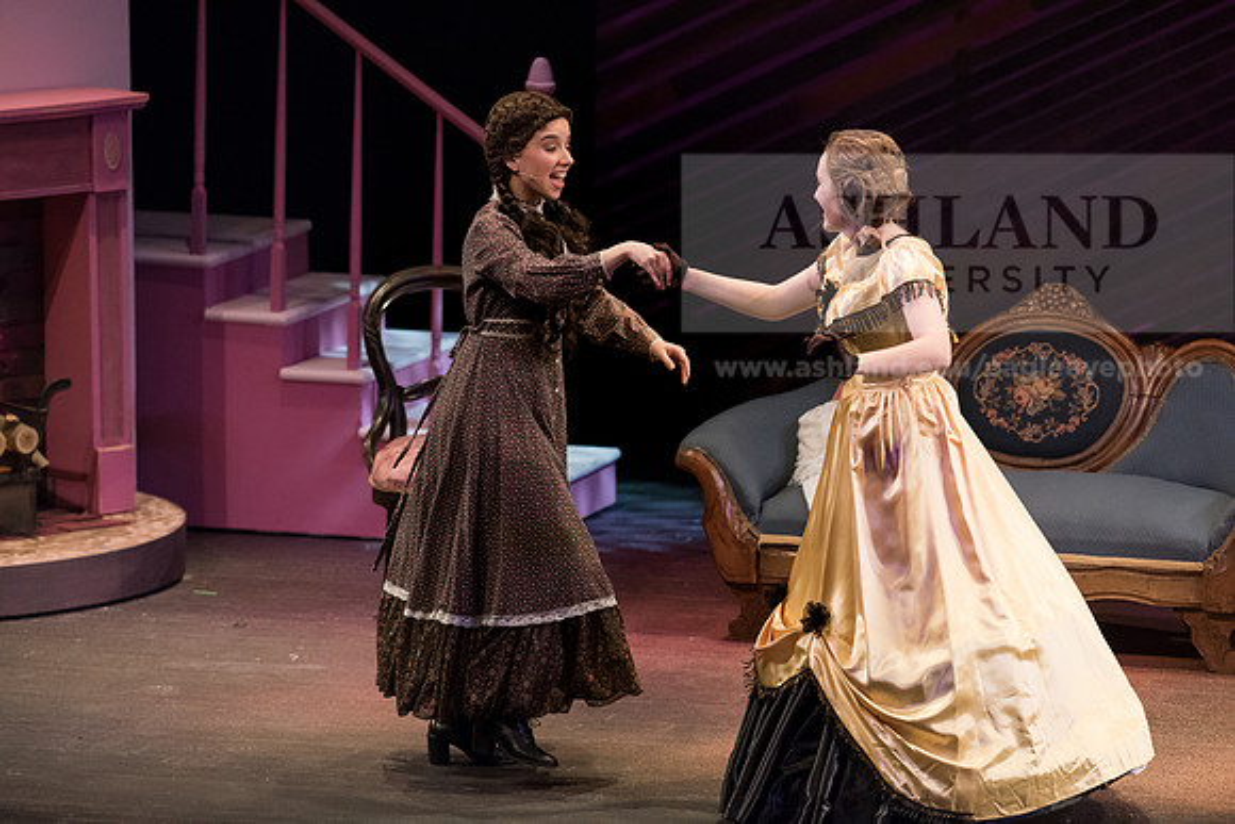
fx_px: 10294
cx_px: 618
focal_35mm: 300
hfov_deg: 6.9
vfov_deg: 4.6
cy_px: 412
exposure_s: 1/400
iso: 3200
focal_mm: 300
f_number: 4.5
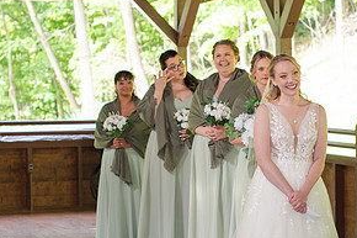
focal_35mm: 128
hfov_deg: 16.0
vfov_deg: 10.7
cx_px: 252
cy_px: 146
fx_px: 1269
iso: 280
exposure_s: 1/200
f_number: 3.5
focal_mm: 50
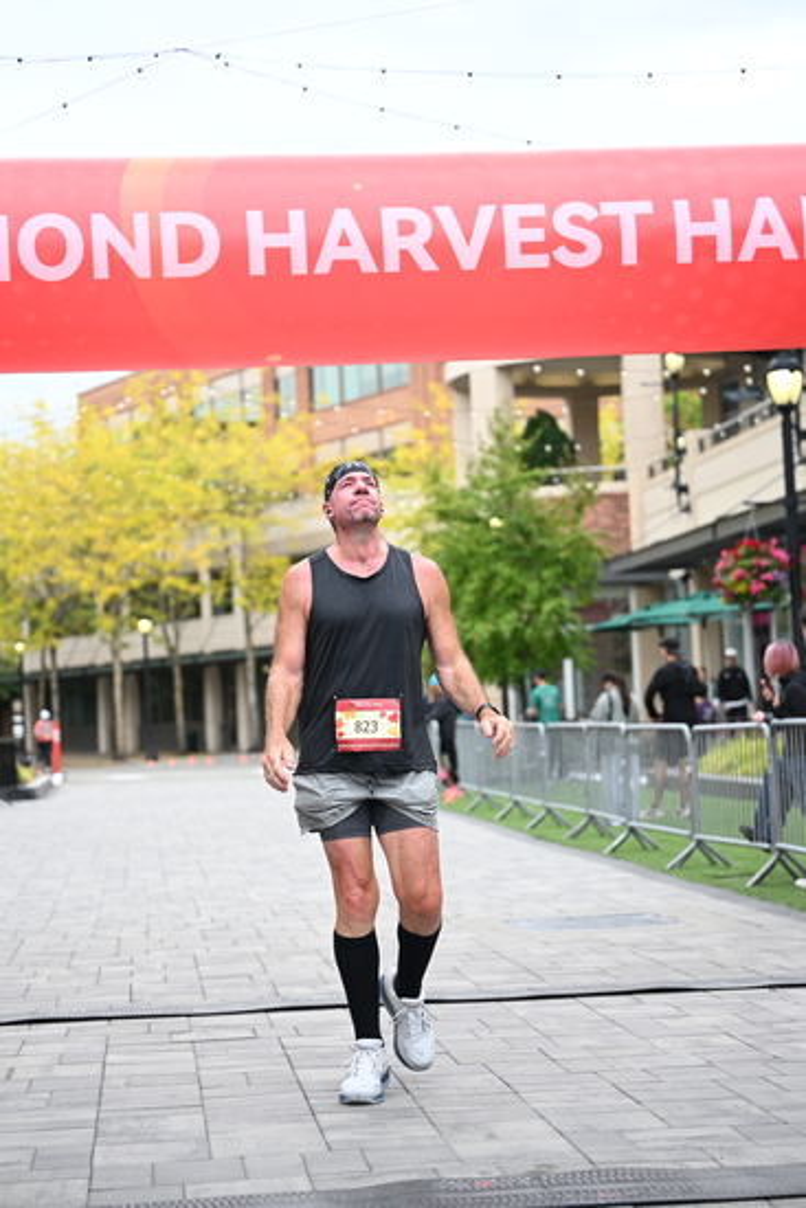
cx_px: 403
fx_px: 2349
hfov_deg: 19.5
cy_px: 604
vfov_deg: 28.8
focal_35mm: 70
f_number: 2.8
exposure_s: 1/2000
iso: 640
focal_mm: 70
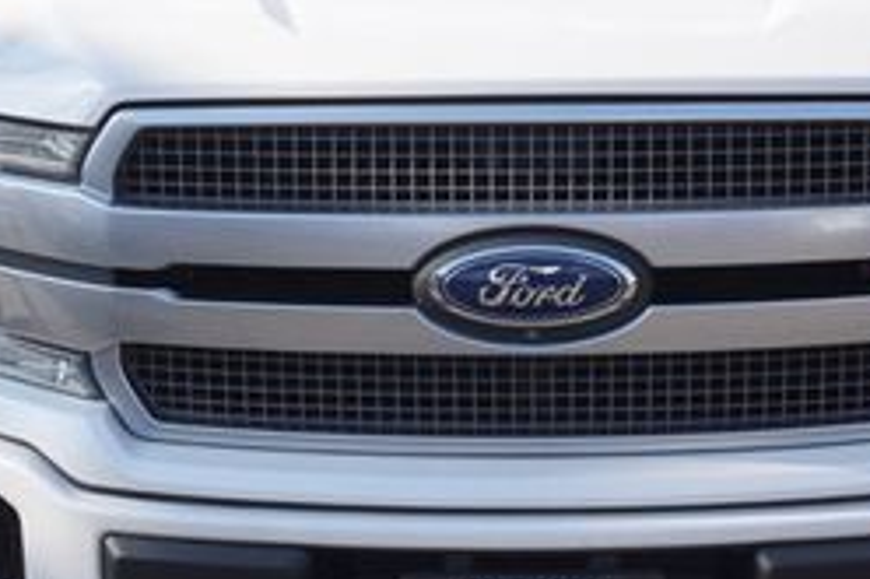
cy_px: 228
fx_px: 2053
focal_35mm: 85
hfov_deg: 23.9
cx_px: 474
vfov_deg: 16.0
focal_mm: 22
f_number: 11
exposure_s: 1/100
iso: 100
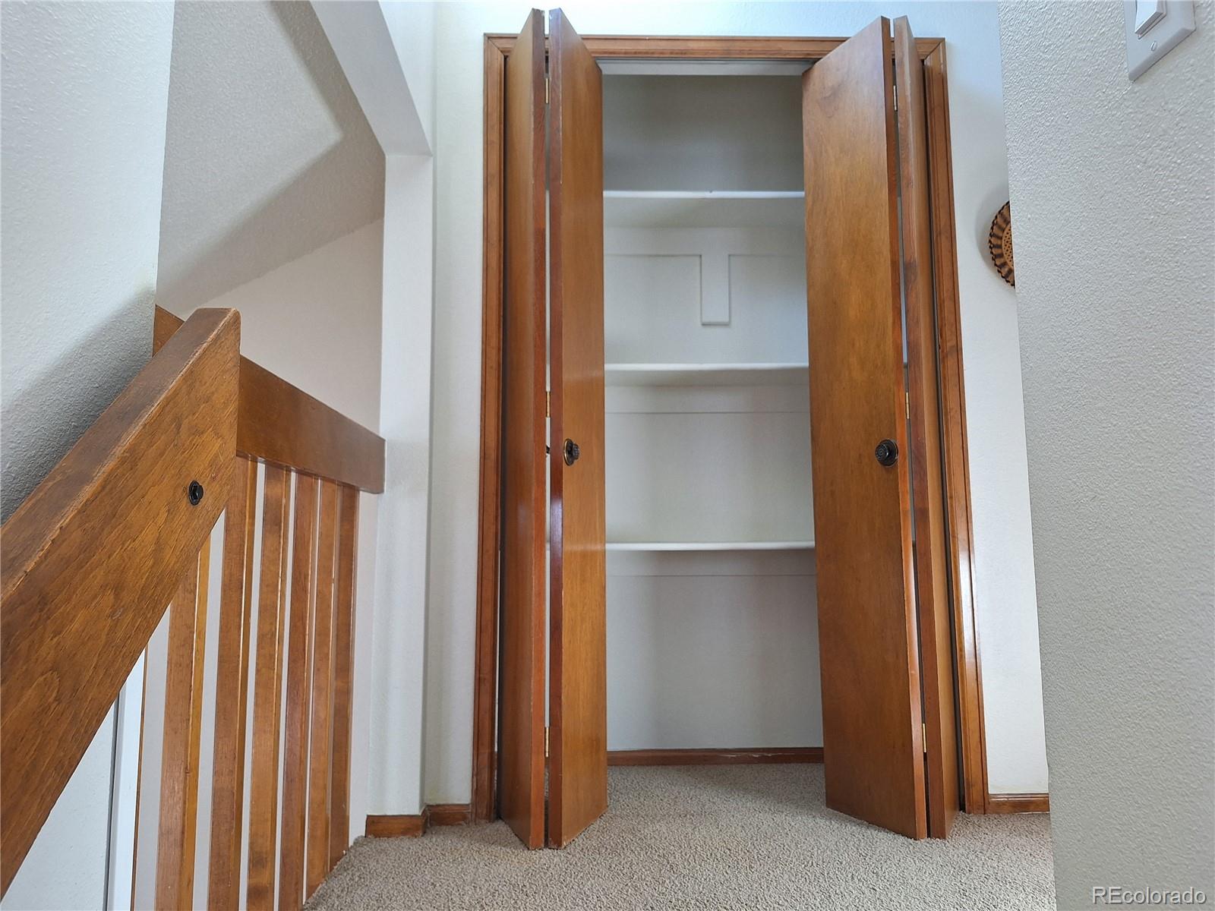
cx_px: 608
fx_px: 807
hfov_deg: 73.9
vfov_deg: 58.9
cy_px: 456
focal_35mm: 23
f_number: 1.8
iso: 80
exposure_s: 1/60
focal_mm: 5.54
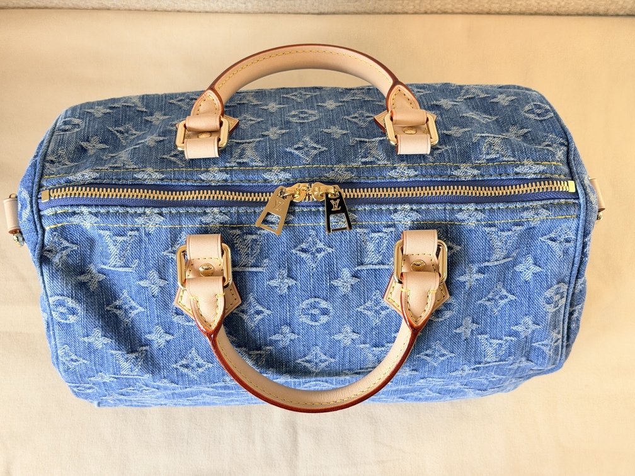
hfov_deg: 39.7
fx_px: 881
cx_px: 318
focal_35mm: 48
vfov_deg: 30.3
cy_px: 238
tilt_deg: -73.1
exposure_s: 1/50
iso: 64
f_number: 1.78
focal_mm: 6.76
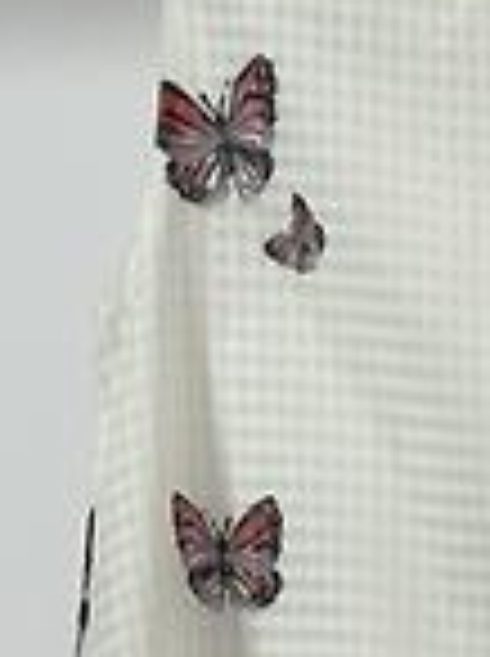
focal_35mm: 411
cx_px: 643
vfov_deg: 4.8
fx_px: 7780
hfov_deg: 3.6
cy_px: 1008
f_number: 2.8
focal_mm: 16.89
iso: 125
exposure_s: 1/100
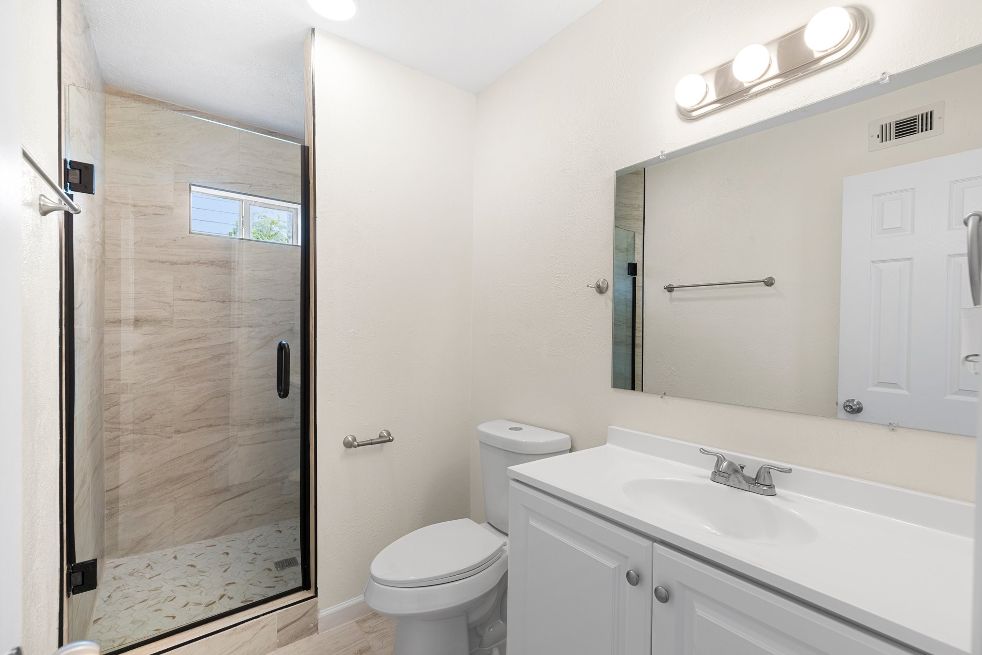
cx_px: 491
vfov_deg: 77.3
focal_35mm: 15
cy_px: 328
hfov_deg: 100.4
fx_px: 409
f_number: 9
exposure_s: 1/6
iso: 250
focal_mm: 15
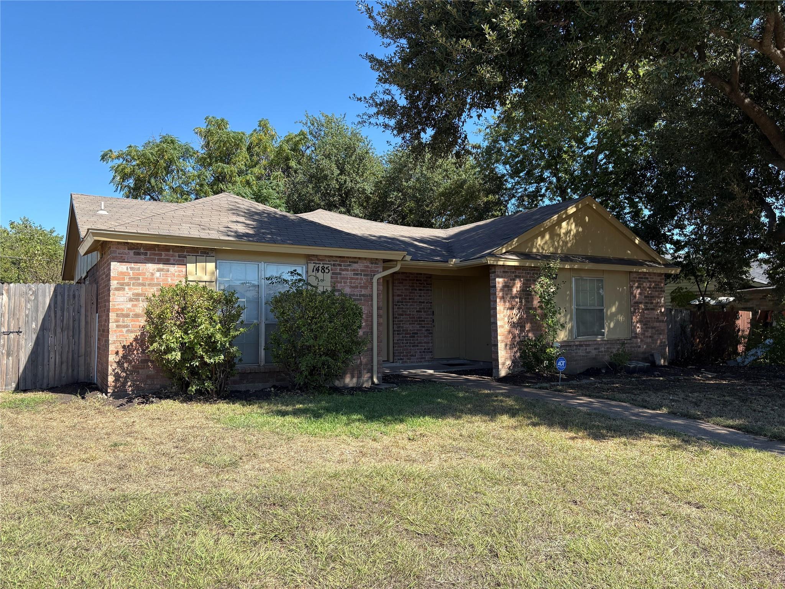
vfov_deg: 53.1
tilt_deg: +2.0
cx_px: 392
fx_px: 590
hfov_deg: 67.3
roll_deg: +1.5
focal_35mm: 26
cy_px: 294
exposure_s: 1/1420
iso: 50
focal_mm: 5.96
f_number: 1.6
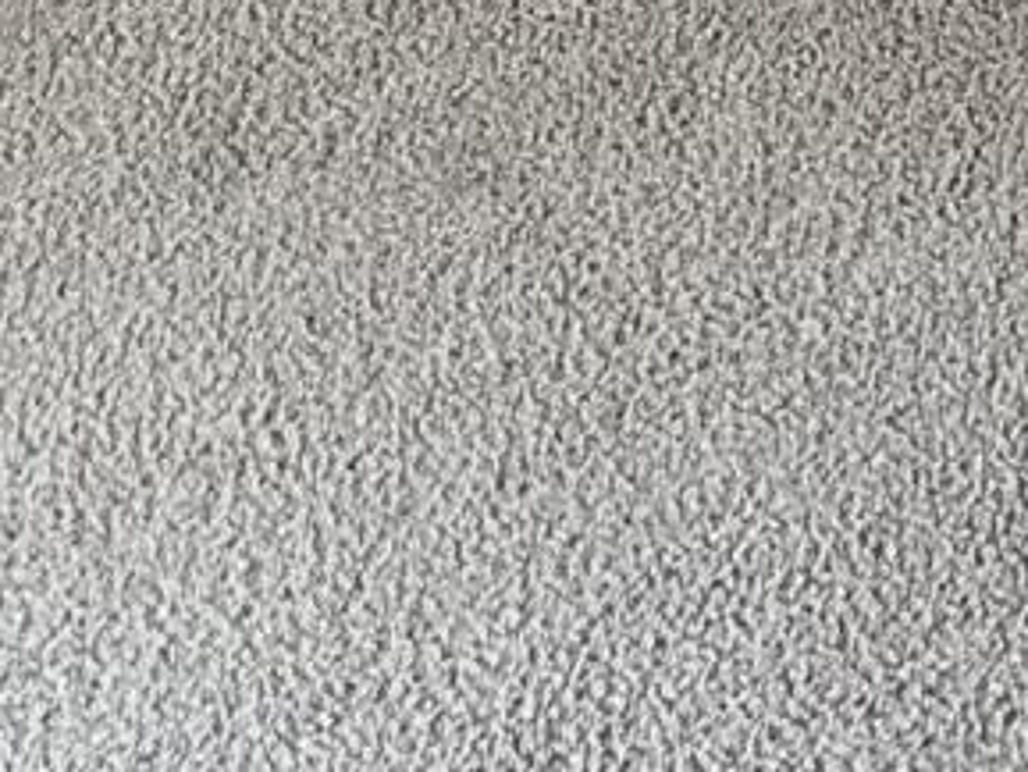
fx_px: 5348
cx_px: 754
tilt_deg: -18.3
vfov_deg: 7.5
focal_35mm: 180
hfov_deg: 11.0
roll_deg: +0.8
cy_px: -1302
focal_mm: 5.7
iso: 64
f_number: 1.5
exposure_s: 1/121
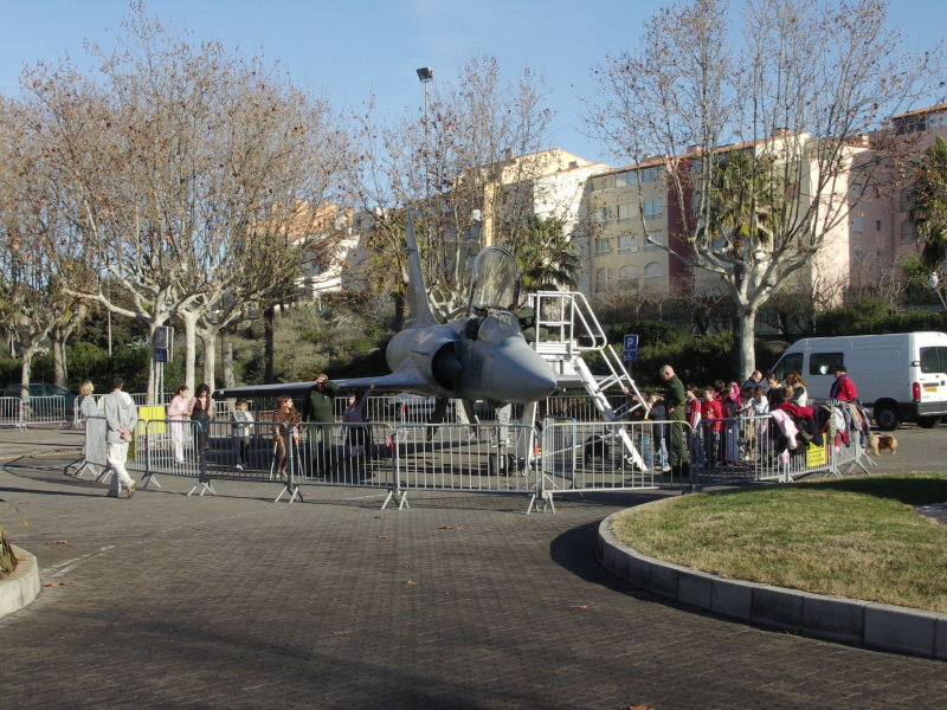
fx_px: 2298
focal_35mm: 84
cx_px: 474
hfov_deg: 23.3
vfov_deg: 17.6
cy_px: 355
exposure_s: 1/125
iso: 100
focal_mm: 21.7
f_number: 9
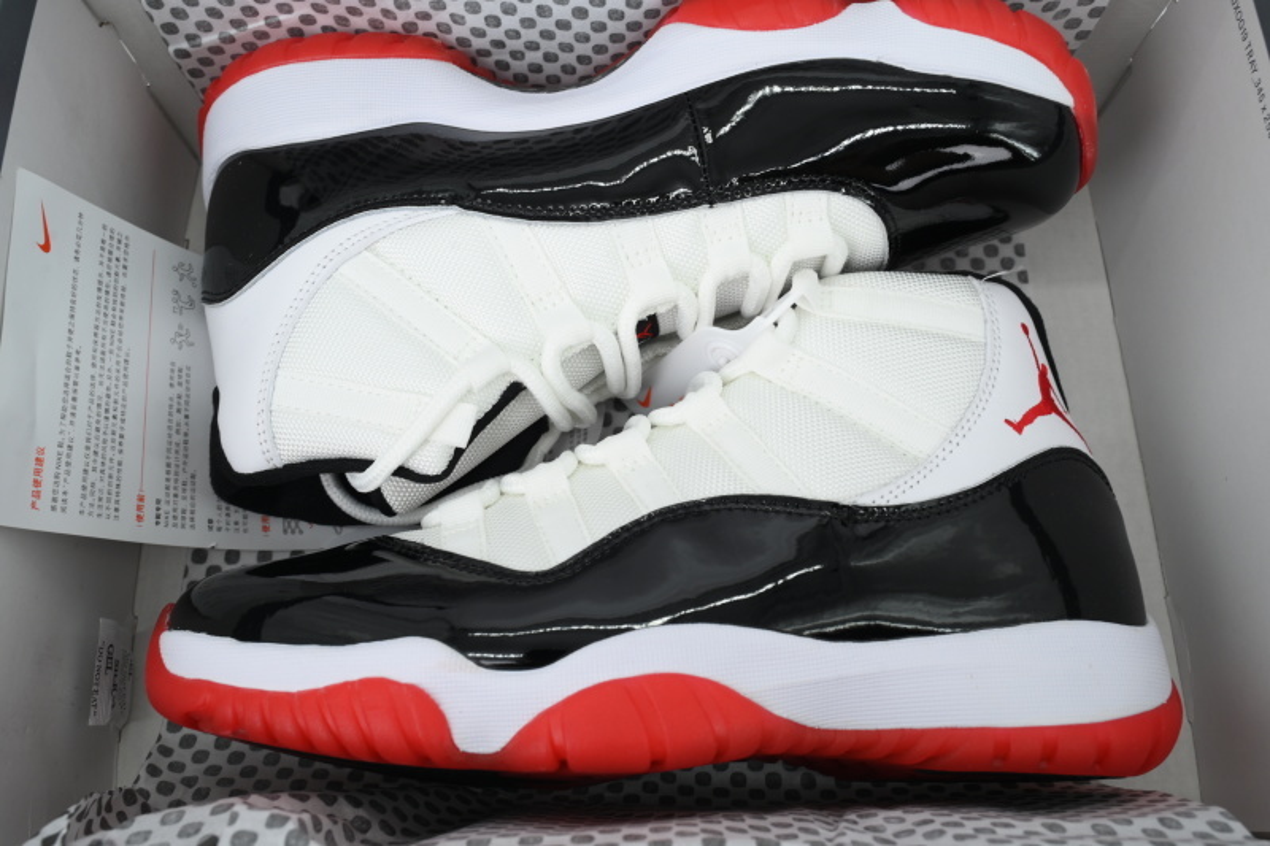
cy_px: 423
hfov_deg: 61.1
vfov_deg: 42.9
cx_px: 635
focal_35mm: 30
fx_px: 1076
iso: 400
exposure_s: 1/100
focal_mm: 30.5
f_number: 10
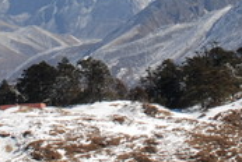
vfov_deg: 3.6
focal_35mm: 382
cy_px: -144
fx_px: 2572
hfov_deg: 5.4
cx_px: 145
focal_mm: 44
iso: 100
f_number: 9
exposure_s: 1/250
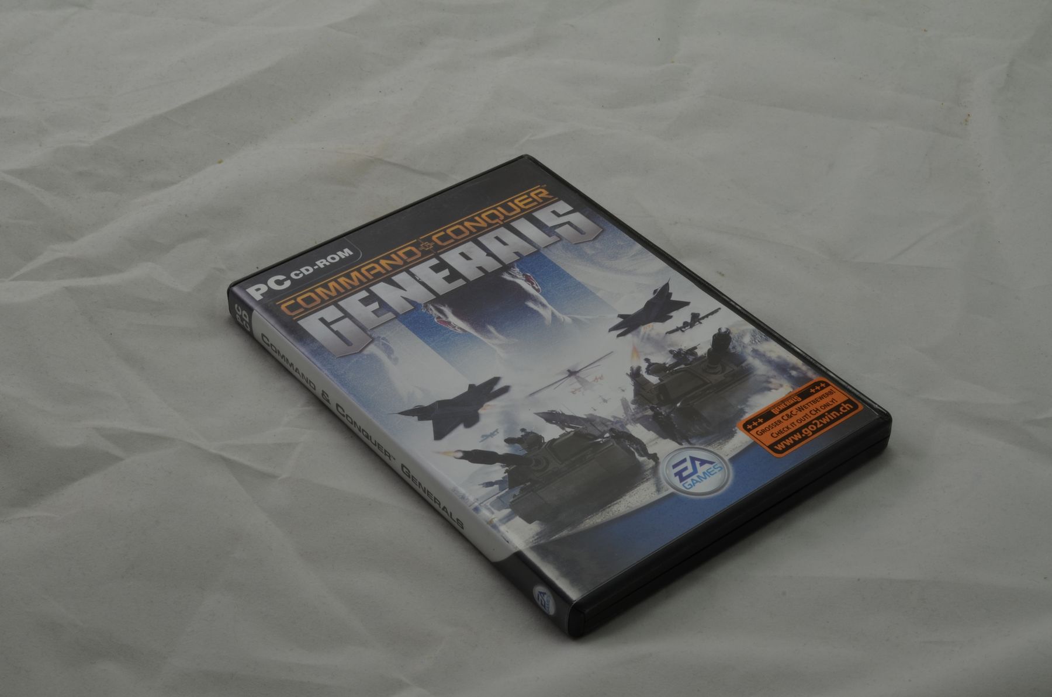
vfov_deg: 22.5
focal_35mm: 60
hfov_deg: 33.5
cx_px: 526
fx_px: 1750
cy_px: 348
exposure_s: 1/3
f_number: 20
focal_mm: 40
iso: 100
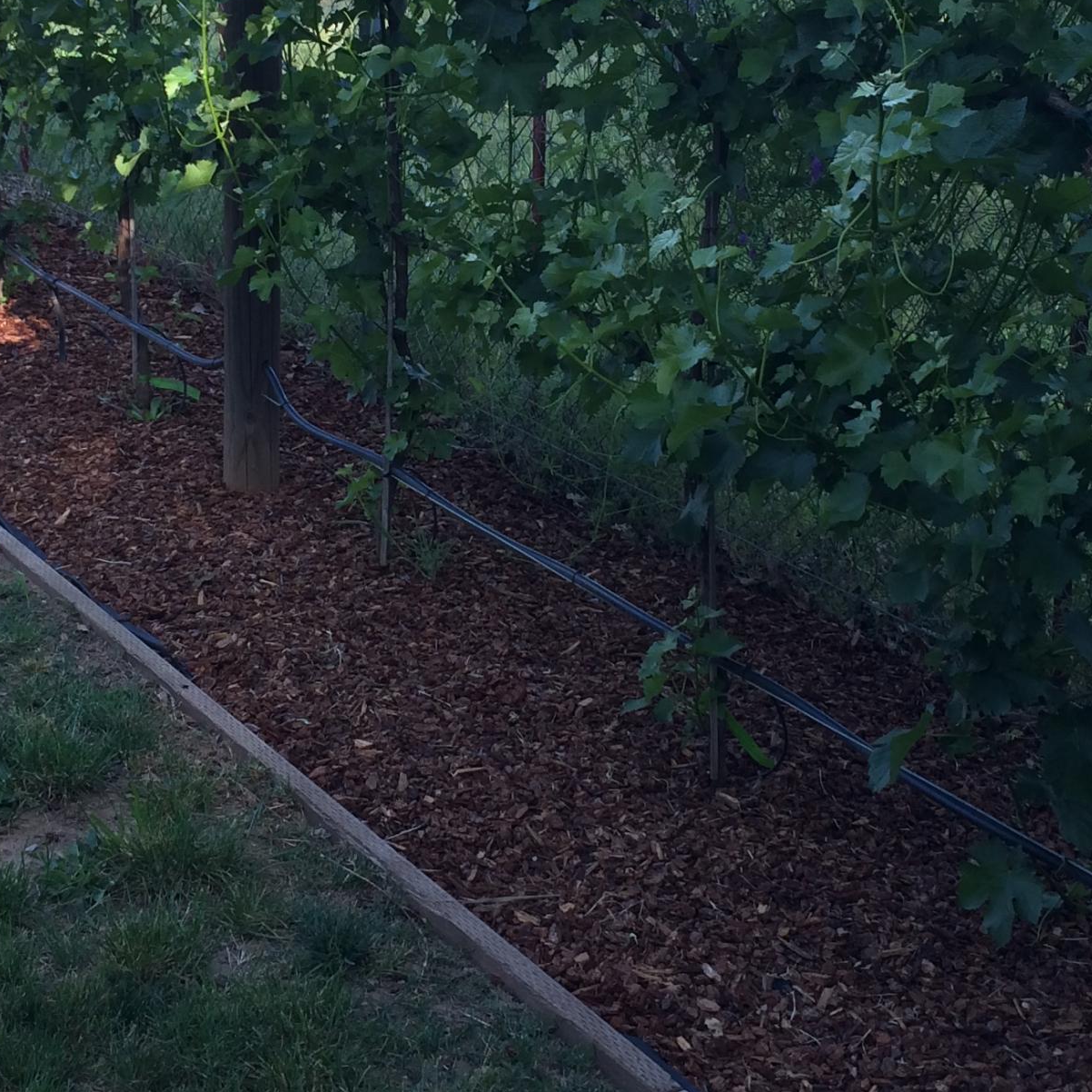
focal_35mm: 64
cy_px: 241
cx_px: 552
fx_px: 2284
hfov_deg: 26.9
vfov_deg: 26.5
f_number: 2.2
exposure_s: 1/258
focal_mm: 4.15
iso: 32
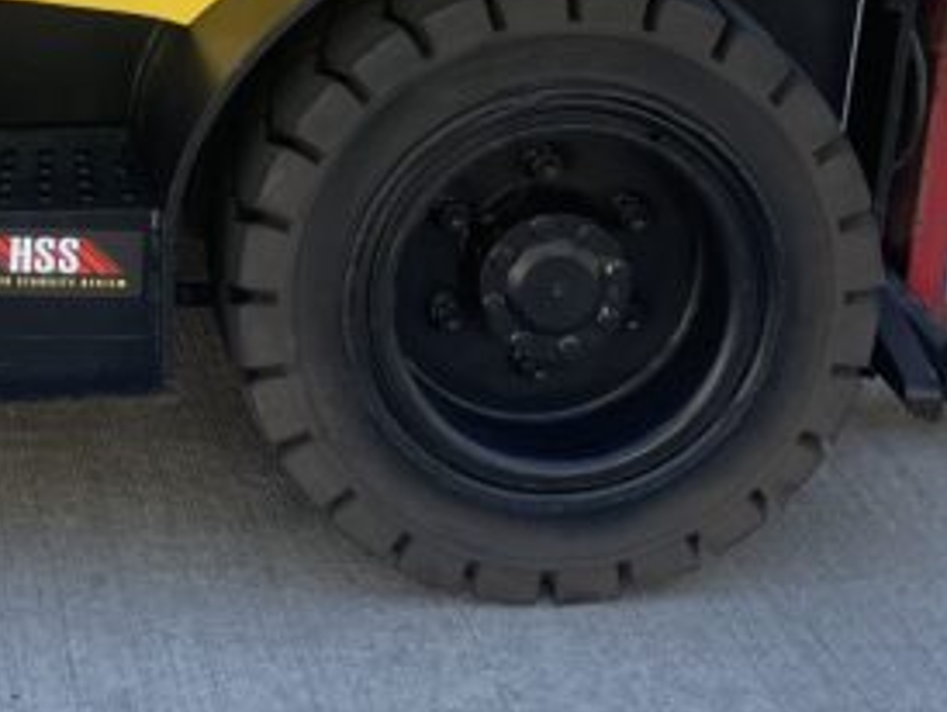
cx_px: -17
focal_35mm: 97
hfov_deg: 19.6
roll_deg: +0.6
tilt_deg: -6.3
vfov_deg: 13.7
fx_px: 2656
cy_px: -550
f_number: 1.6
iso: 32
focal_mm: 4.2
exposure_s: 1/463
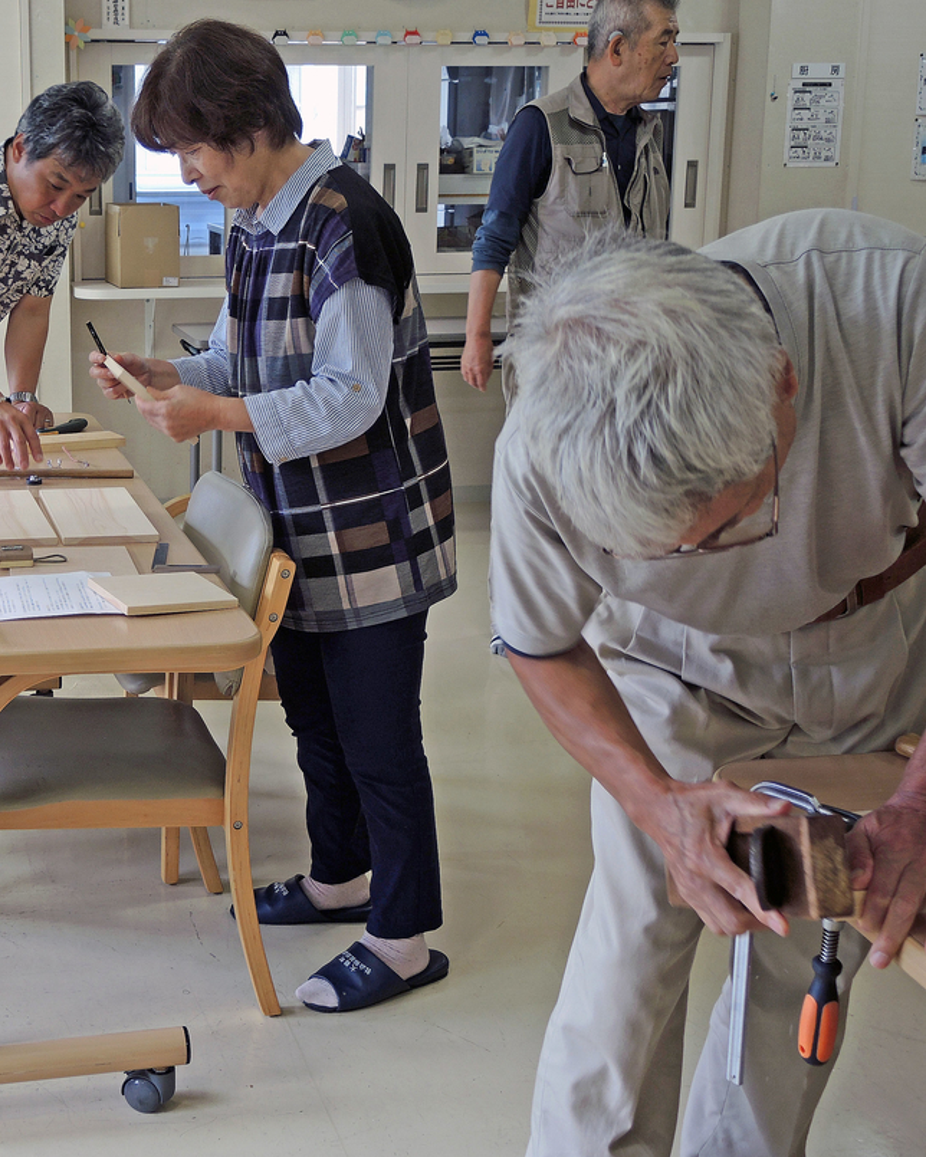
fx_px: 1644
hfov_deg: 30.6
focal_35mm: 48
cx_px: 178
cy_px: 516
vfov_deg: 38.7
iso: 80
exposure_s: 1/60
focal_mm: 7
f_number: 2
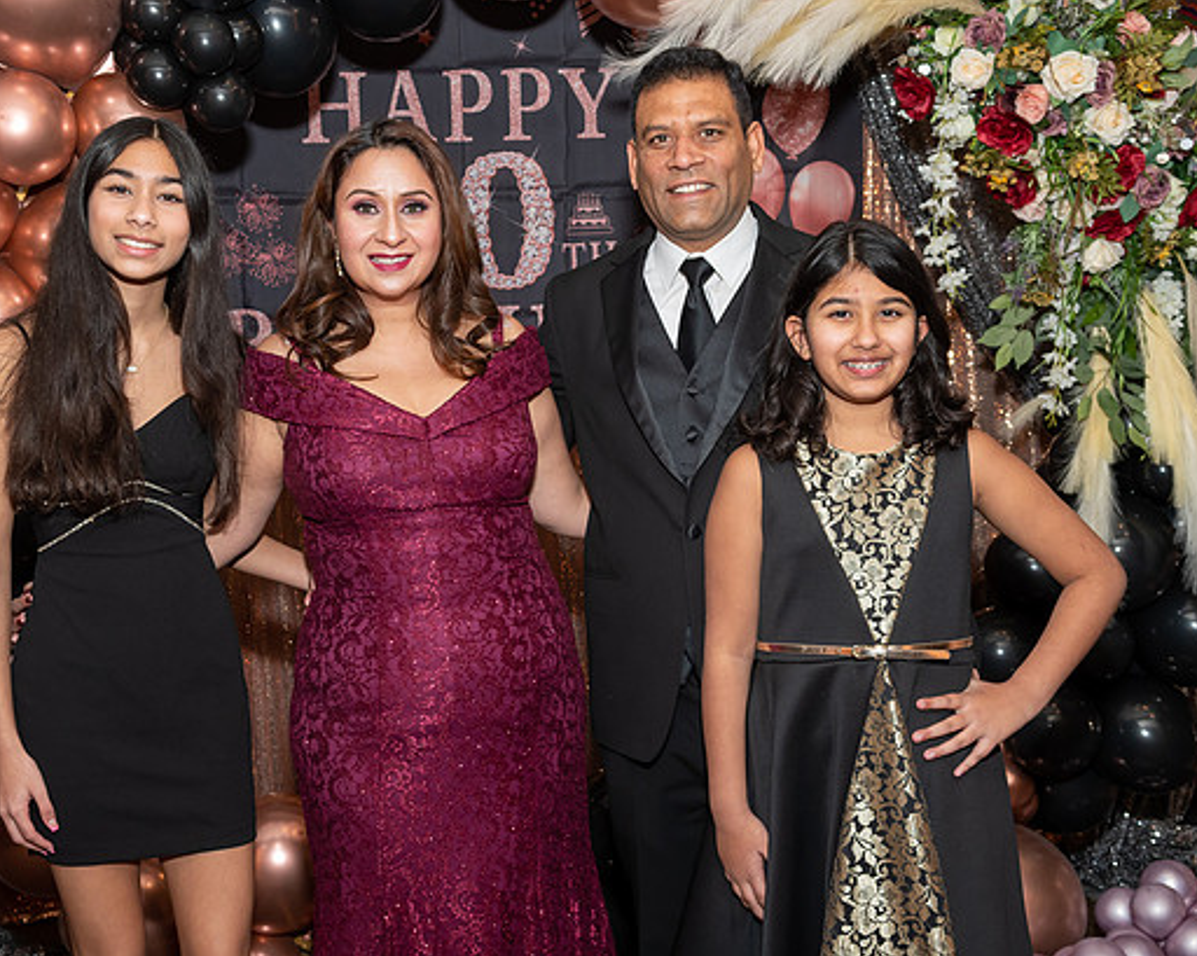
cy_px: 473
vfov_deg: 32.7
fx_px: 1629
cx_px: 533
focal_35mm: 46
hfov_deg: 40.3
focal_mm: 26
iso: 400
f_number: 5.6
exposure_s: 1/250
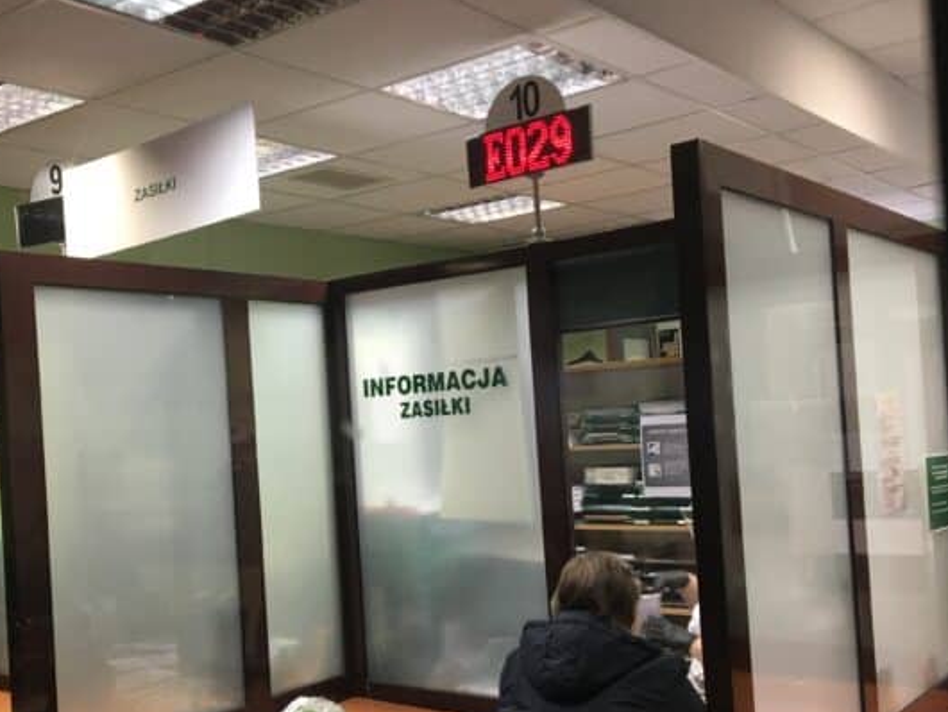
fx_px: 1151
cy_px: 415
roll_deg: +3.6
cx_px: 345
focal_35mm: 42
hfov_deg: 44.3
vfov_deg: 34.3
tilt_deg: -0.1
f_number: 2.2
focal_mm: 4.15
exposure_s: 1/33
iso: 125
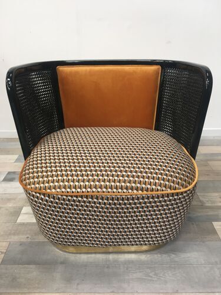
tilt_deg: -27.2
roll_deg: -0.4
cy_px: 148
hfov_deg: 48.2
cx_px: 110
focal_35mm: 29
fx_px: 247
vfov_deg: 61.7
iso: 50
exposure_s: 1/33
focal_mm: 4.15
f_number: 2.2
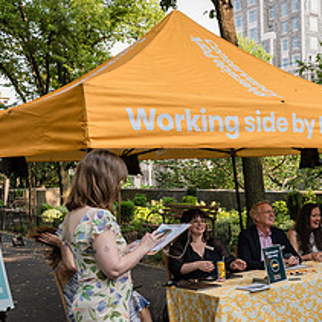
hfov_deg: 27.8
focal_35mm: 56
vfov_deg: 30.0
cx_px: 357
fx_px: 589
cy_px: 245
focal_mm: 24
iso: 250
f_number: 3.5
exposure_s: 1/250
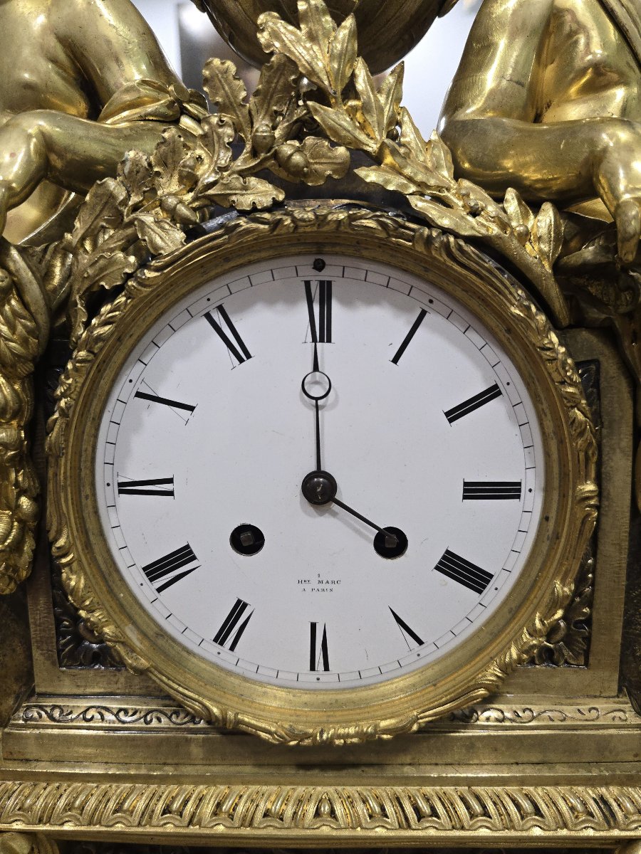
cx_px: 320
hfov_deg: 58.9
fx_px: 568
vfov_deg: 73.9
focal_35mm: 23
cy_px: 427
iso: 320
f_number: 1.7
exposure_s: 1/100
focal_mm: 6.3
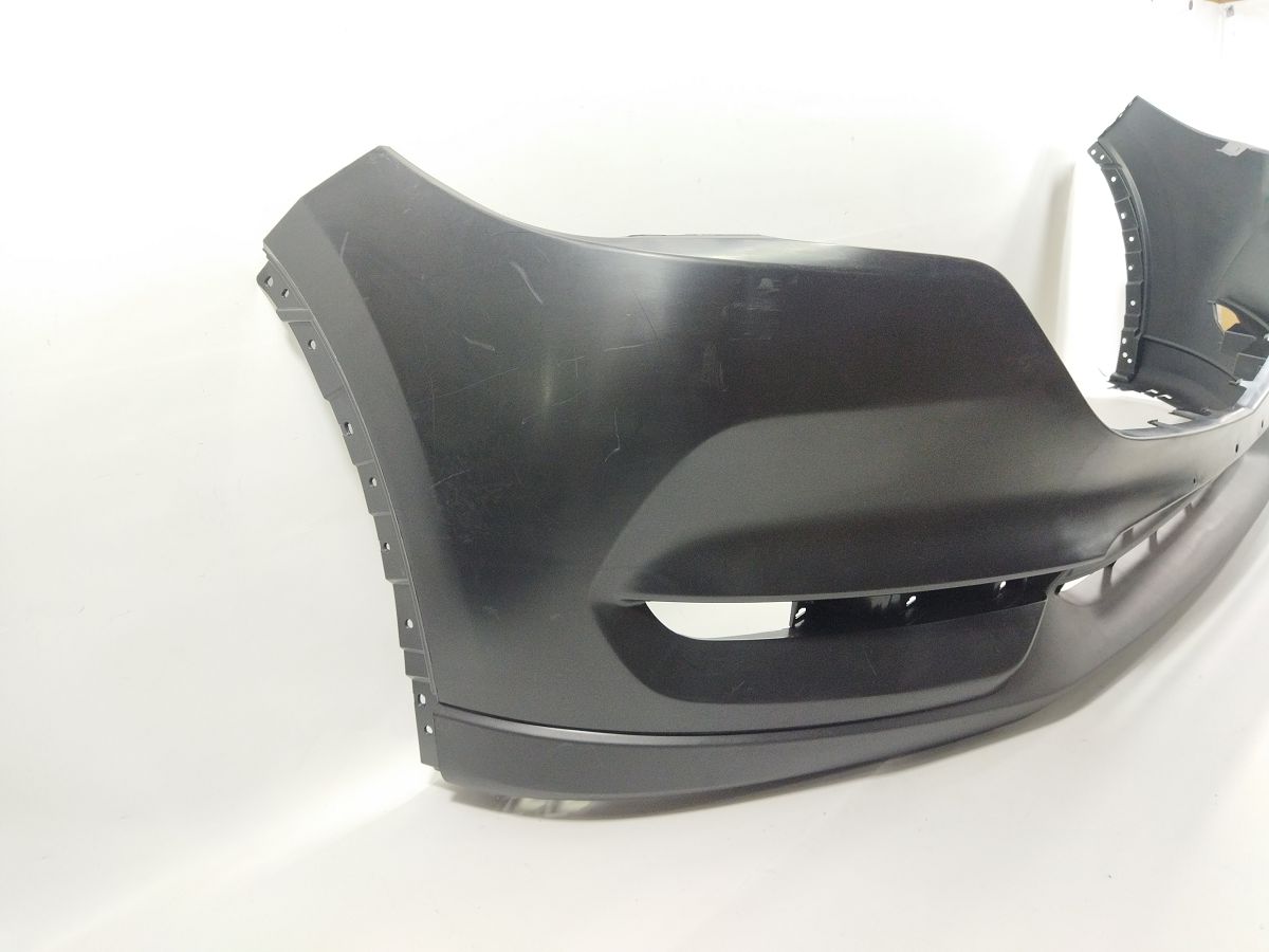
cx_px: 634
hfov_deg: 65.3
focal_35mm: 27
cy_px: 476
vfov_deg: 51.4
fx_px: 990
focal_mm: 4.71
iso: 181
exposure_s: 1/100
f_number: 1.79
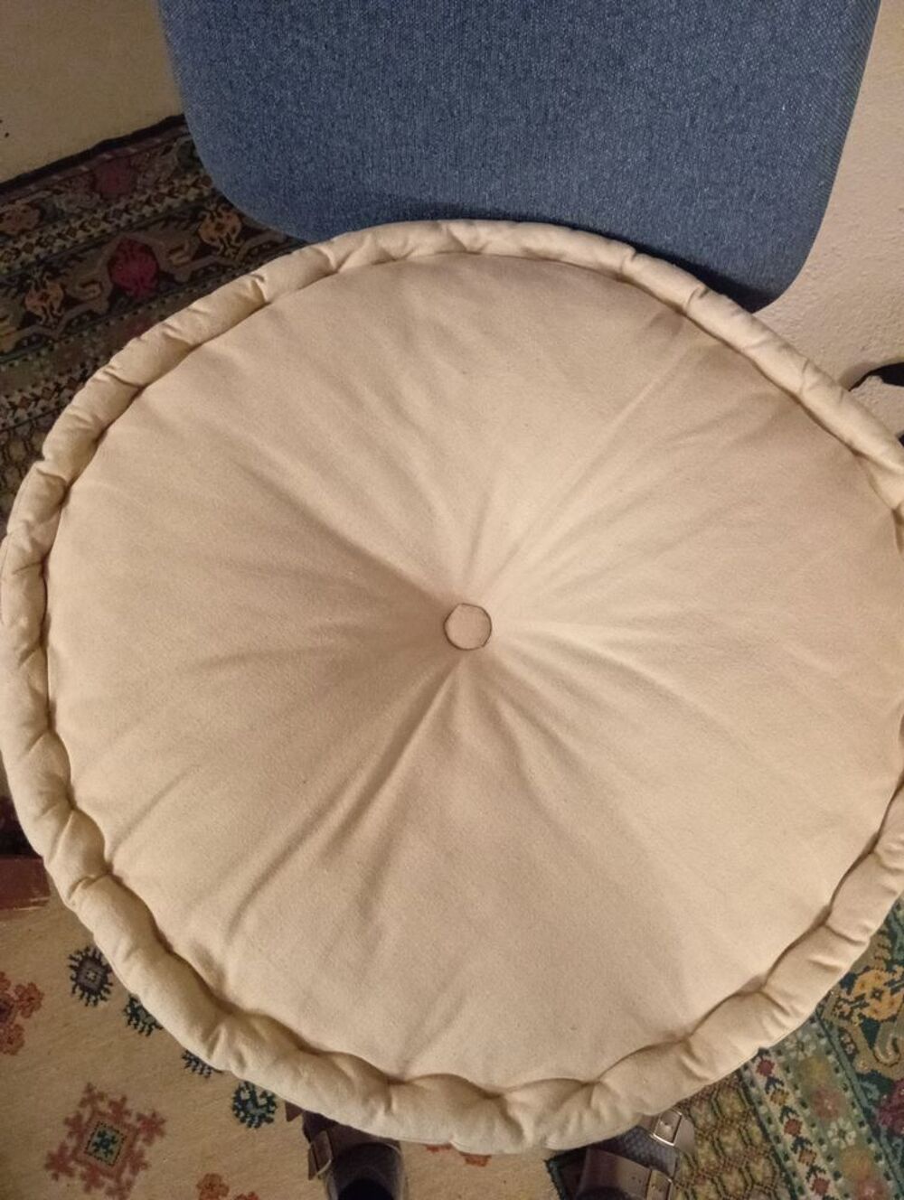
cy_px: 600
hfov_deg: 49.9
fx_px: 972
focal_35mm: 28
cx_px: 452
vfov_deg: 63.4
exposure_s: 1/16.7
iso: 1978
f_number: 1.8
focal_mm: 4.22
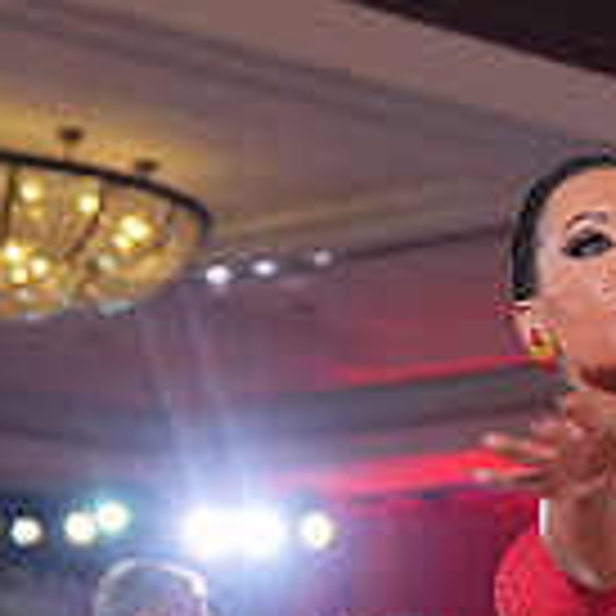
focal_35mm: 155
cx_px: 861
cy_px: 976
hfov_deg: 10.9
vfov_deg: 10.8
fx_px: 3121
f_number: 2.8
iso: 800
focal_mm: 43
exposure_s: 1/400
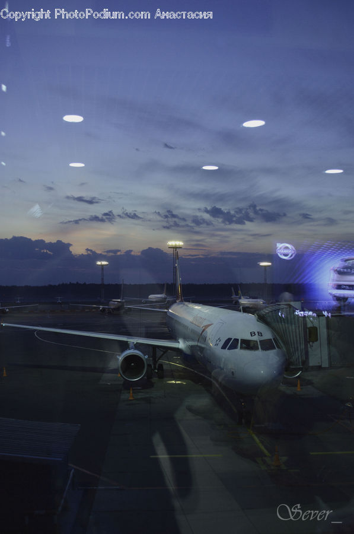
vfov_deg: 49.6
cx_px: 177
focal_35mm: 39
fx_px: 577
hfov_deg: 34.1
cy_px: 267
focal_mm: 26
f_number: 4.2
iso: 200
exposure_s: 1/20
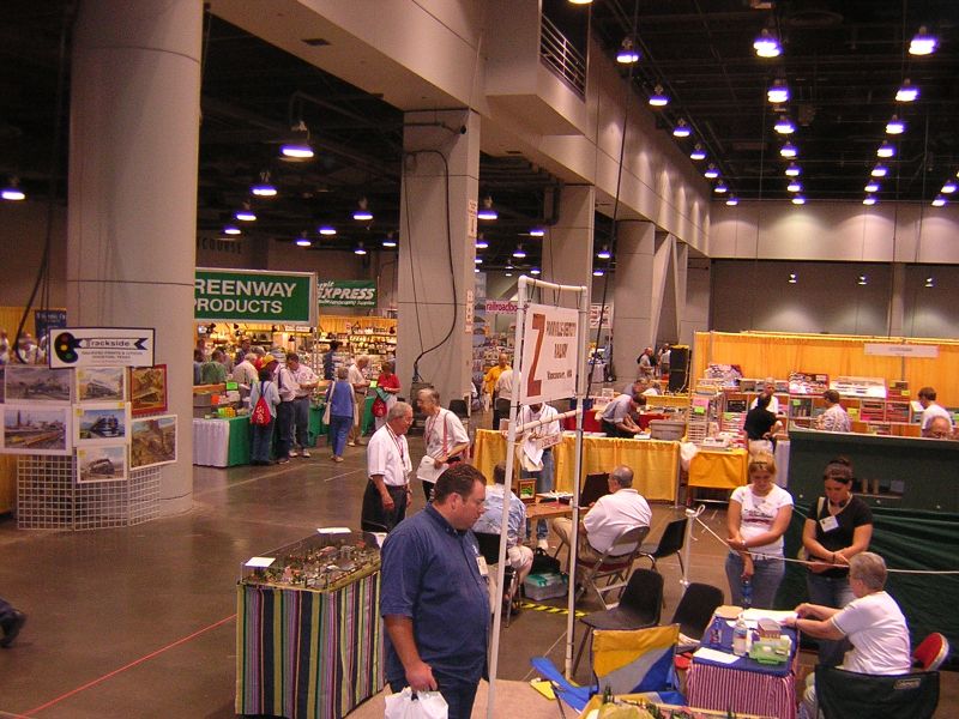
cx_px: 480
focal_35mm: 36
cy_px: 360
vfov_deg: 39.7
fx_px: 997
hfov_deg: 51.4
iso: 400
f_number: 2.6
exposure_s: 1/60.1
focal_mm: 4.7
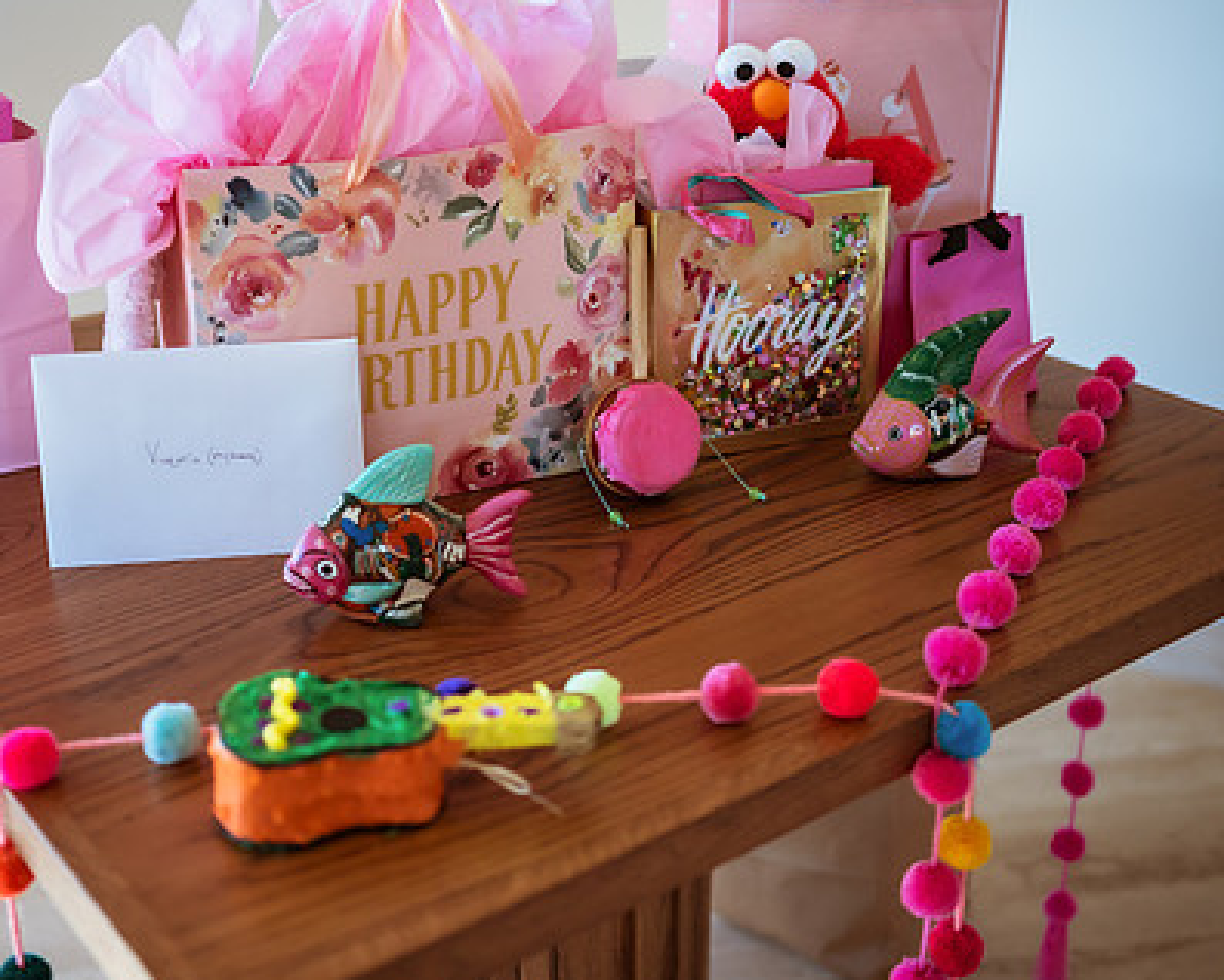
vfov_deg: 31.4
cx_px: 499
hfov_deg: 38.6
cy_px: 414
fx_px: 1740
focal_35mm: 48
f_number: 1.8
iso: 500
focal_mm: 35
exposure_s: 1/640
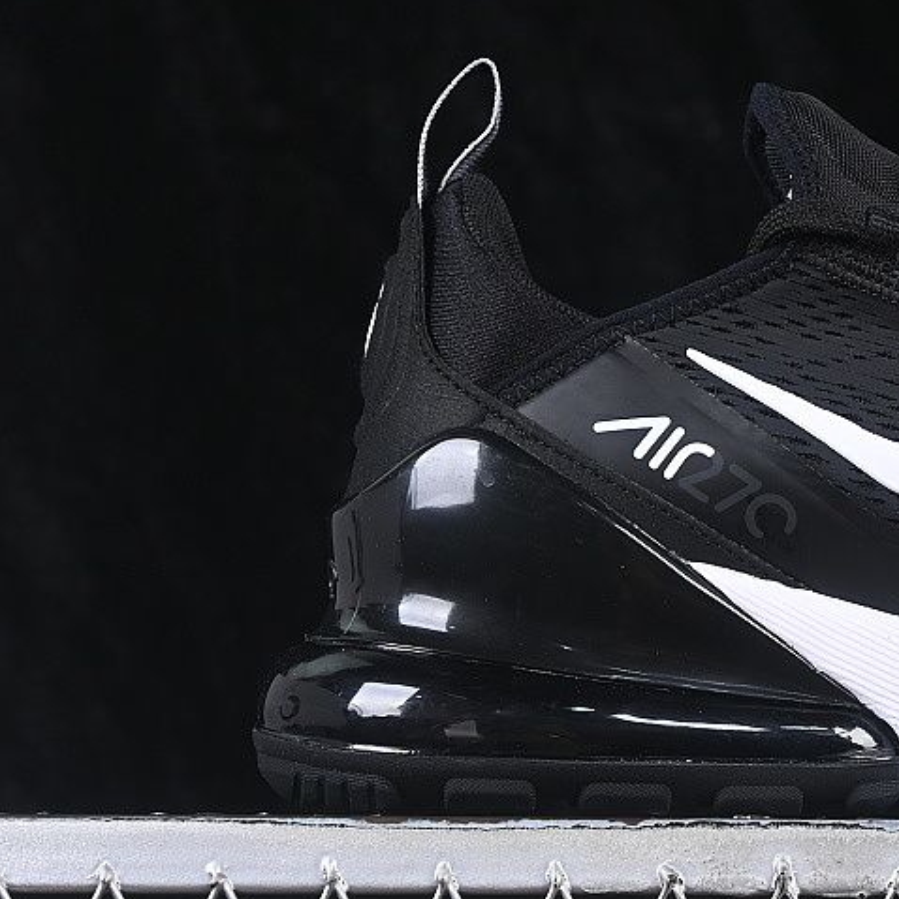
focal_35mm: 144
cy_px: 397
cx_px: 910
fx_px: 4231
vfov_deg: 12.1
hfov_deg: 12.0
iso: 160
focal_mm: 50
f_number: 6.3
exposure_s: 1/60
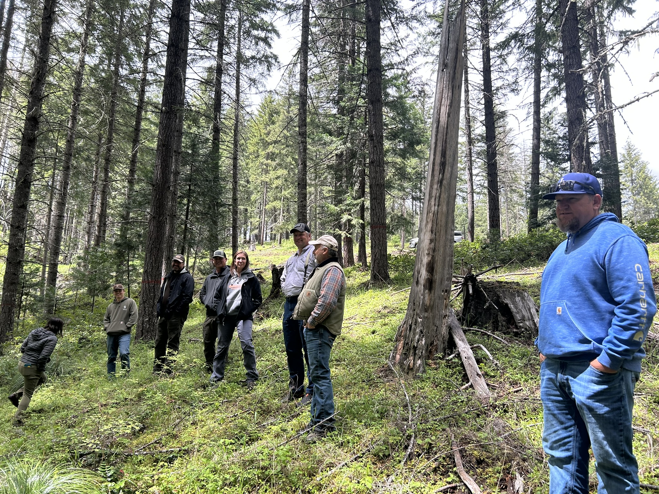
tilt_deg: +11.9
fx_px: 495
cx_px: 330
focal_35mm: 26
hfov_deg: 67.3
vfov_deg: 53.1
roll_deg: -1.9
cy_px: 247
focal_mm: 5.7
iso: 50
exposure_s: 1/452
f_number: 1.5
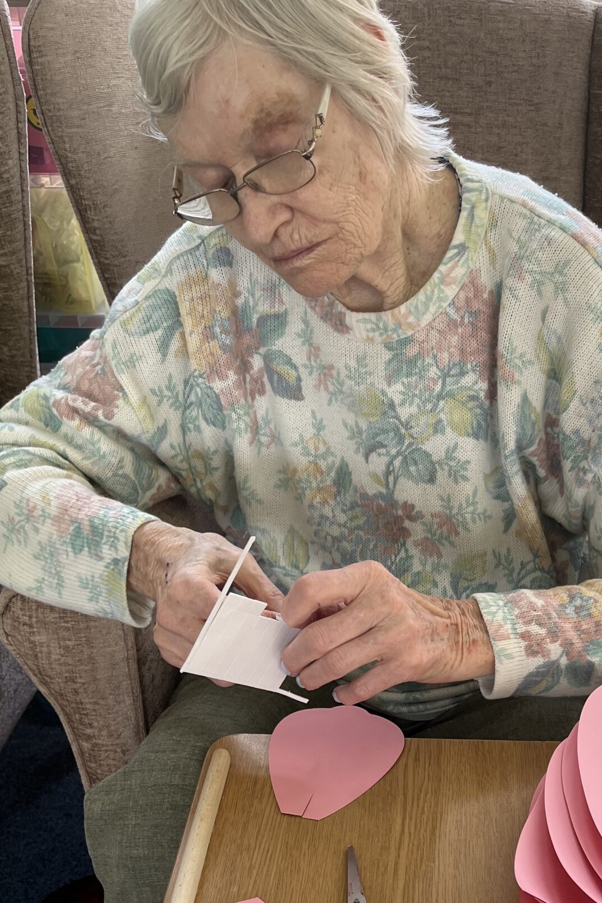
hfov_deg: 30.7
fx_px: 1079
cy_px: 685
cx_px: 444
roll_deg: +0.2
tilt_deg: -38.4
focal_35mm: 43
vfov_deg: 43.9
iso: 64
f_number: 1.6
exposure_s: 1/122
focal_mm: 5.1
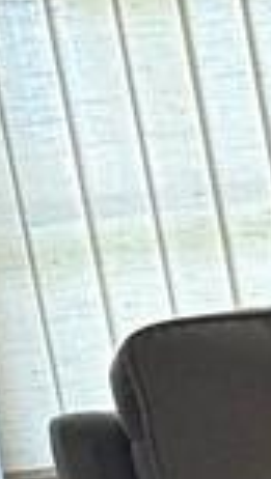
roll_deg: +1.2
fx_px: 3451
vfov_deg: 7.6
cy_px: 936
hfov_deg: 3.6
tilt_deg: -20.3
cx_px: 1825
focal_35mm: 271
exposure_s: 1/60
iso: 200
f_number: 1.78
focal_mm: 6.76
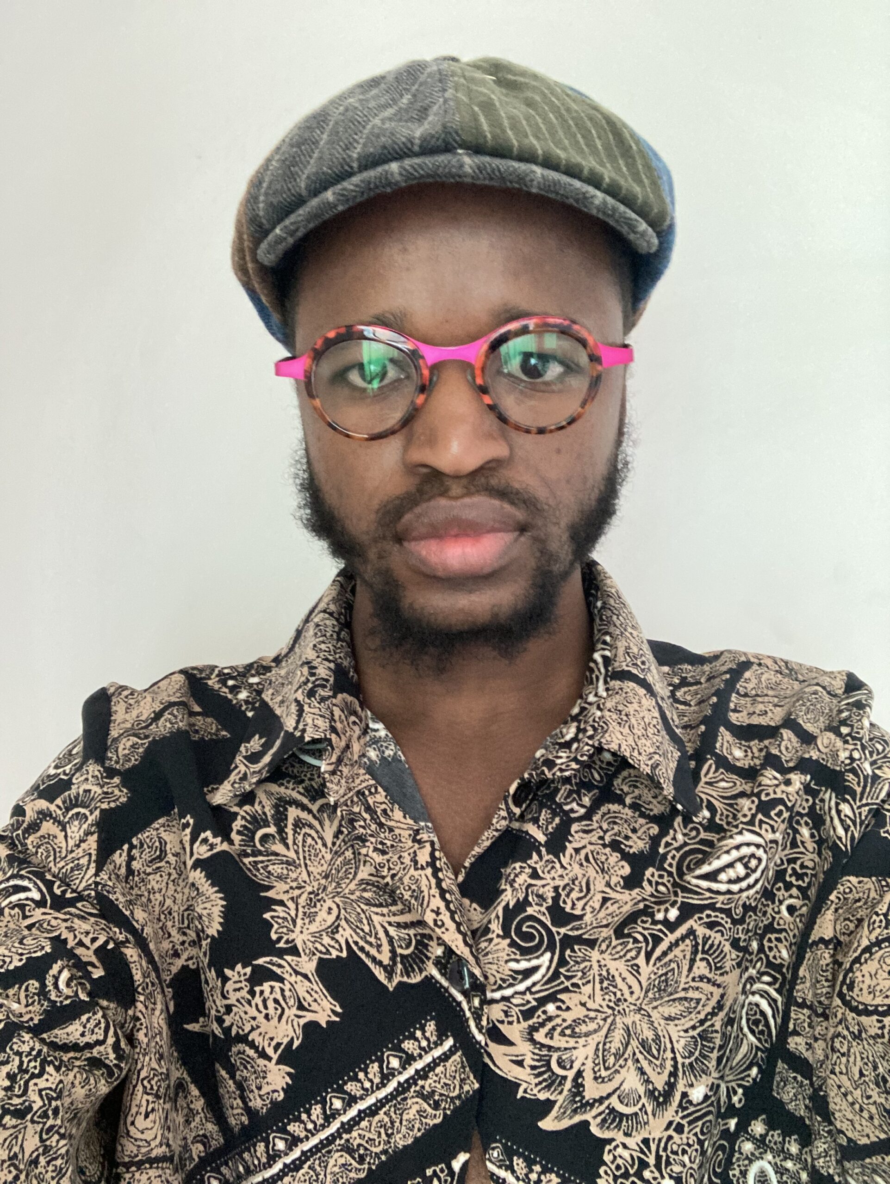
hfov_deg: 44.2
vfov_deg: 56.8
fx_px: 1096
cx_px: 445
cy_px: 592
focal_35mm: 32
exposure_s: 1/20
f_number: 2.2
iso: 640
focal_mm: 2.87
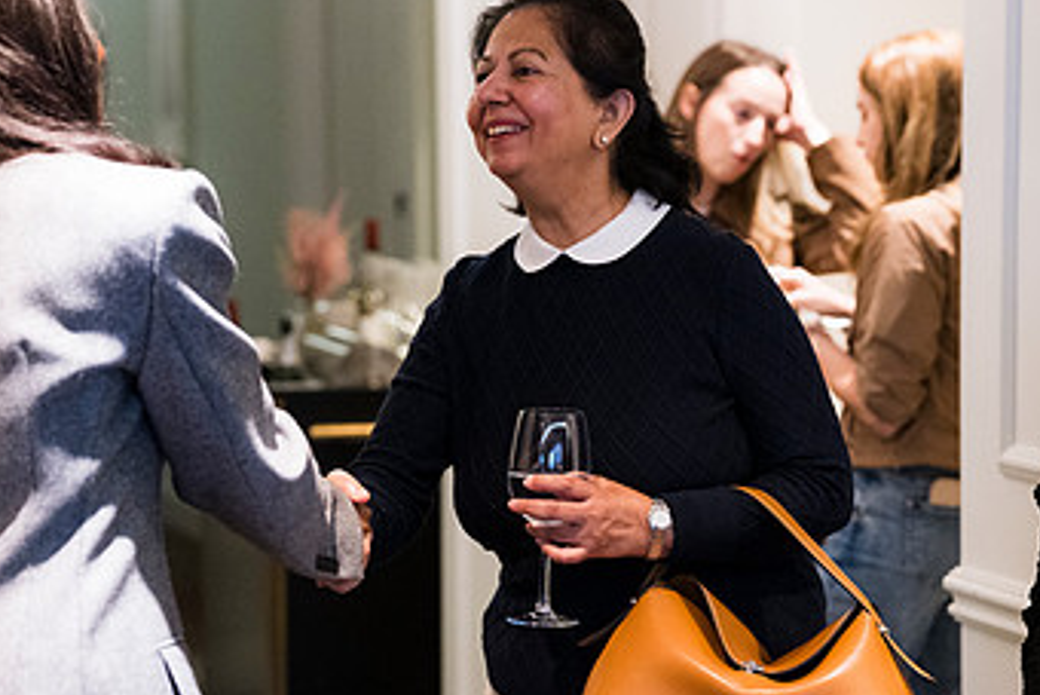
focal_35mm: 145
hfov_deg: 14.1
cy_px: 387
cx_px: 691
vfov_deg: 9.5
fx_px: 4190
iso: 4000
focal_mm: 85
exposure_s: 1/125
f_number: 3.2
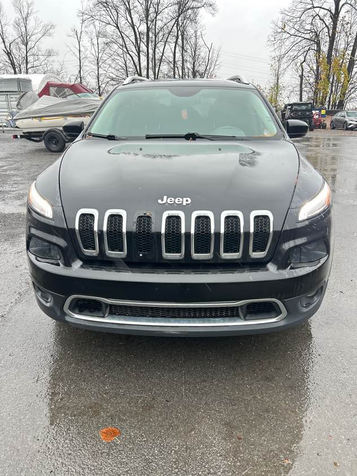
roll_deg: -1.5
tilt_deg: -18.8
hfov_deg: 53.1
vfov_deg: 67.3
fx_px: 358
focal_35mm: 26
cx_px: 178
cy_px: 238
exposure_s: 1/121
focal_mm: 5.7
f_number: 1.5
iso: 100
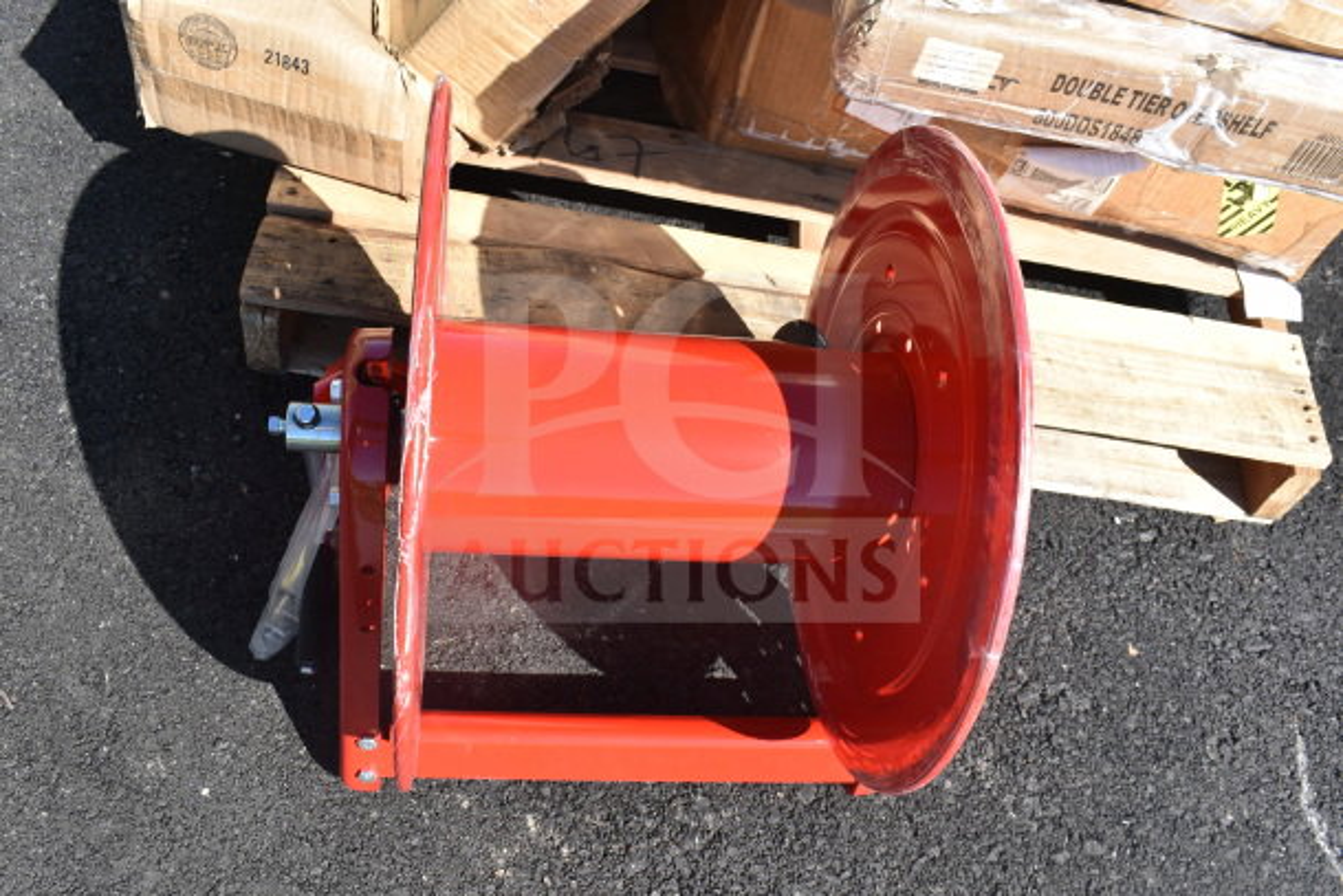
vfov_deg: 40.0
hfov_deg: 57.2
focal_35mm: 33
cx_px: 672
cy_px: 448
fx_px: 1231
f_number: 8
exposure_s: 1/250
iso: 200
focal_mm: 22
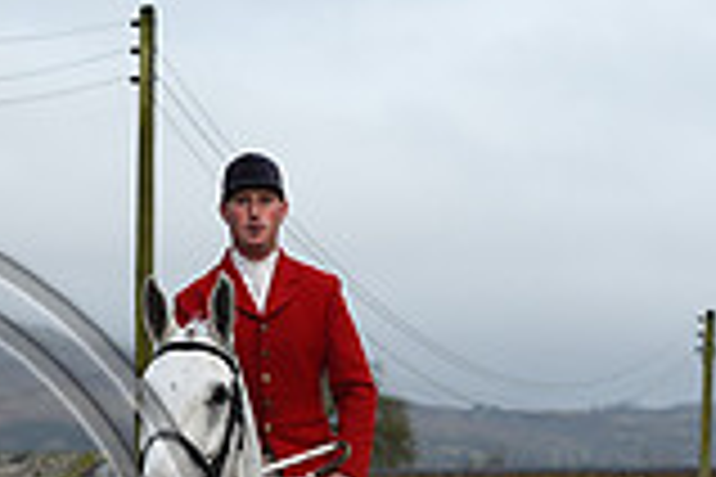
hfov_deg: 8.0
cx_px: -279
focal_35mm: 255
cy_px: 598
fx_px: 5071
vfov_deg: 5.4
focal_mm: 70
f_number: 3.5
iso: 560
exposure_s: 1/1000
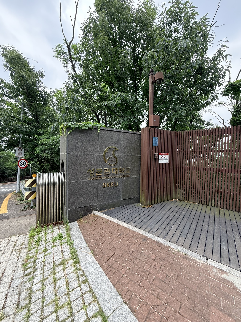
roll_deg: -1.6
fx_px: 130
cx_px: 120
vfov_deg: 102.1
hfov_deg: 85.7
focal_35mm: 14
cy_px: 161
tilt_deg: -1.2
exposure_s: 1/298
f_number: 2.2
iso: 50
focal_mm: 2.22
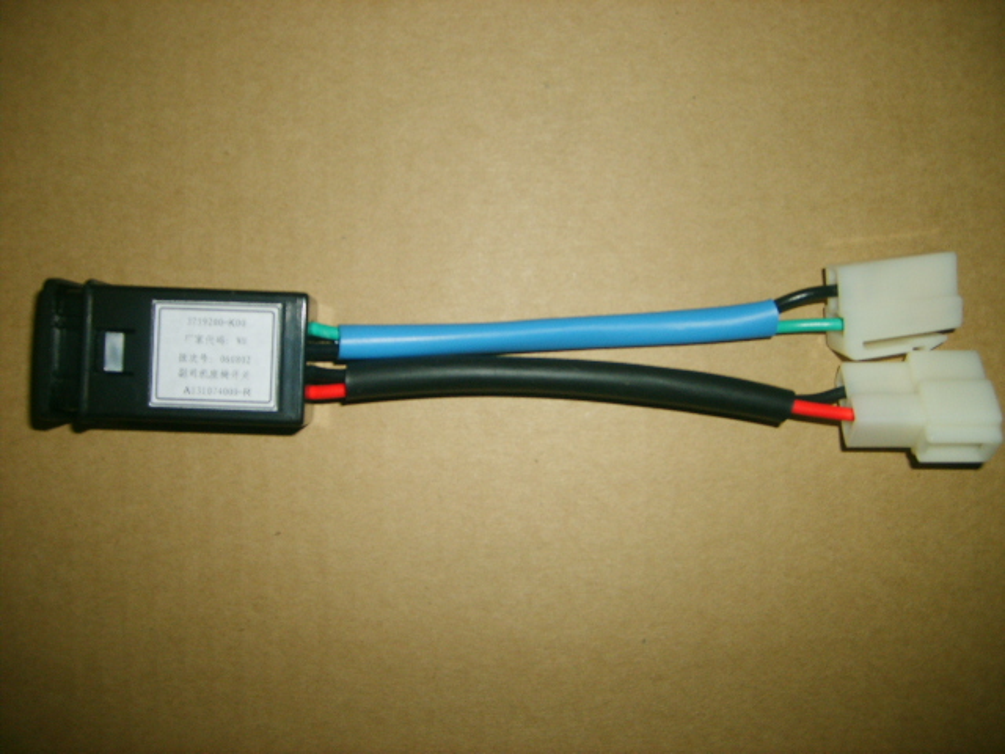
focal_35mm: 35
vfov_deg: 40.7
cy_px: 377
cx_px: 502
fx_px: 1016
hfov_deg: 52.6
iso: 100
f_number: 2.8
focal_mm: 5.8
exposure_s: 1/30
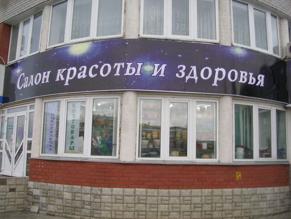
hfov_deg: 49.0
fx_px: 319
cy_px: 110
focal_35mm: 38
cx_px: 146
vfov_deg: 37.7
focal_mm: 5.8
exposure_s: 1/50.2
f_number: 2.8
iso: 50
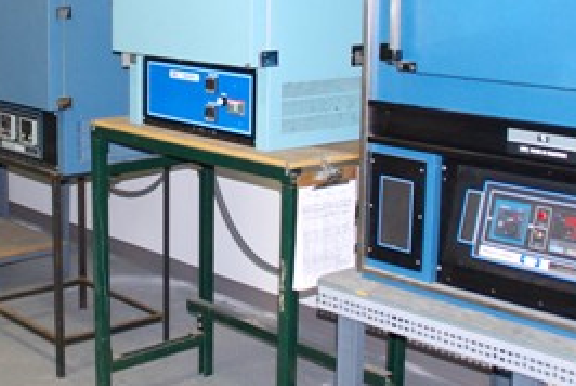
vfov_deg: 20.8
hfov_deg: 30.4
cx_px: 149
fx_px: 1041
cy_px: 108
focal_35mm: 65
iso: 400
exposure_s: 1/60
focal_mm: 18
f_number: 4.5
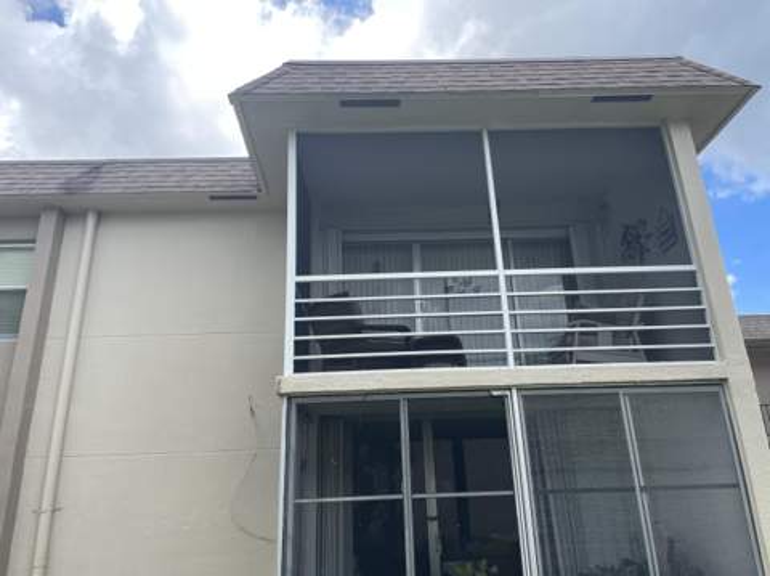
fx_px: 578
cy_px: 288
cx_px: 385
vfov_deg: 53.0
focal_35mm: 26
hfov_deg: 67.4
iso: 32
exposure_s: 1/940
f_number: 1.6
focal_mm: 4.2
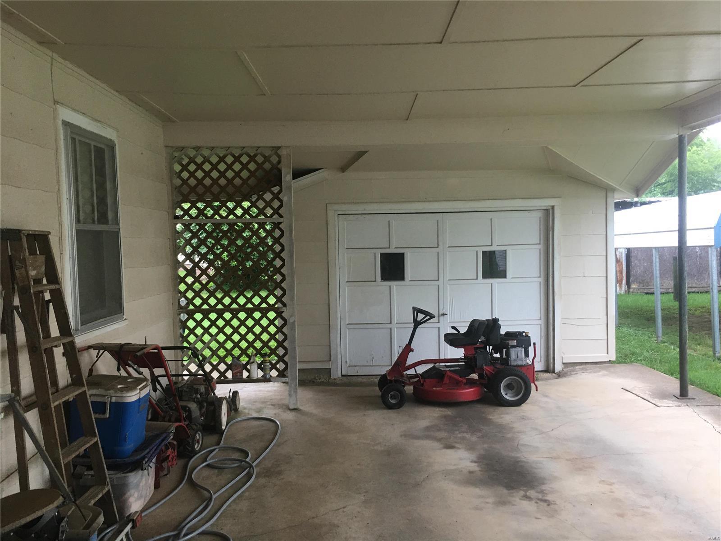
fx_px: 604
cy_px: 270
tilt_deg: -1.4
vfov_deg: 48.2
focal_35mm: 29
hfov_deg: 61.7
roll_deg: -0.1
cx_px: 360
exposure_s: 1/30
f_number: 2.2
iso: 40
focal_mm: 4.15
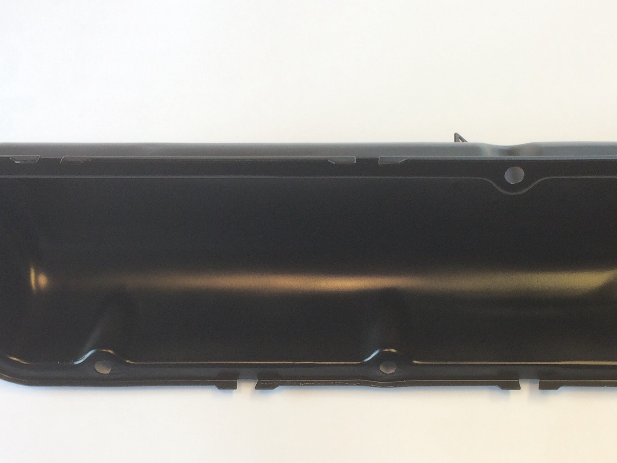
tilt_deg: -72.6
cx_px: 406
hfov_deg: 34.6
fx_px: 980
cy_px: 313
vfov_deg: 26.4
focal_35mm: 55
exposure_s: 1/50
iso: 40
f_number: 2.2
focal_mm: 4.15
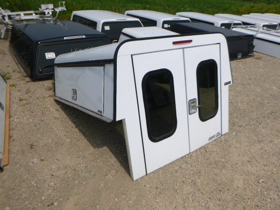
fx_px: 202
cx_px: 140
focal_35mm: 25
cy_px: 105
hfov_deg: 69.4
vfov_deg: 54.9
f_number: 3.9
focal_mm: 4.5
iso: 100
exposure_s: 1/1300
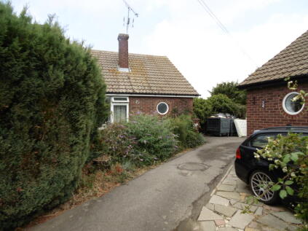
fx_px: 196
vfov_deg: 61.1
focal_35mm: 22
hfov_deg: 76.4
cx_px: 154
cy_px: 116
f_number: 3
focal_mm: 4
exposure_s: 1/640
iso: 100
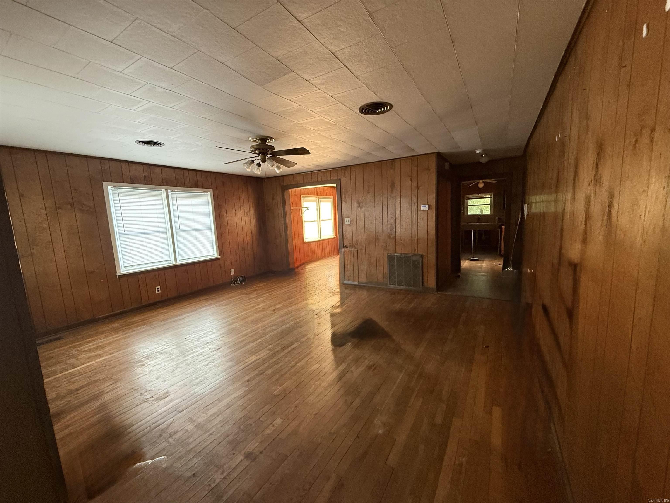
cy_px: 252
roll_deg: +2.3
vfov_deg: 85.7
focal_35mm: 14
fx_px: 271
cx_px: 335
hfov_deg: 102.1
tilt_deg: -7.7
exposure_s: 1/60
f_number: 2.2
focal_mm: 2.22
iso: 500
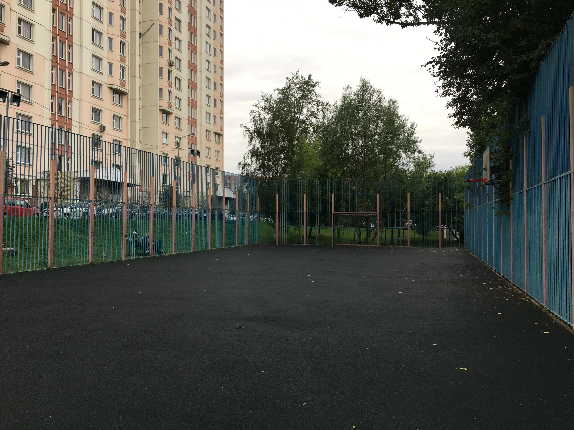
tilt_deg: +2.5
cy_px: 215
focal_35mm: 29
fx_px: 481
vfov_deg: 48.2
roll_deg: -1.2
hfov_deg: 61.7
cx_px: 287
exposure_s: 1/100
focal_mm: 4.15
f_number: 2.2
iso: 32
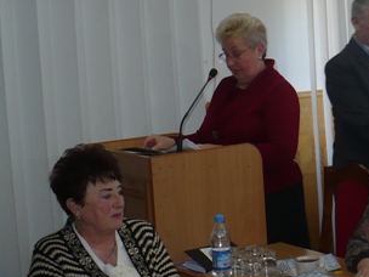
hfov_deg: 23.7
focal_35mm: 78
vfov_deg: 18.7
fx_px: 831
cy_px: 57
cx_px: 387
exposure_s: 1/60
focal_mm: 6.1
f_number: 2.8
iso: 100
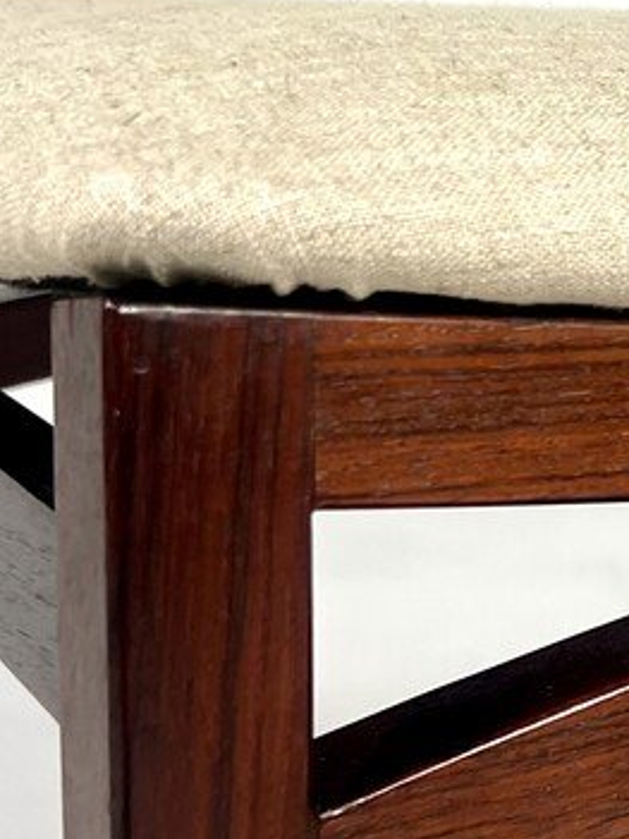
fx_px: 2158
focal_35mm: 89
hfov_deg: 15.4
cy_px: 296
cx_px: 923
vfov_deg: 22.0
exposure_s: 1/121
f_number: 1.5
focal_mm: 5.7
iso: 100
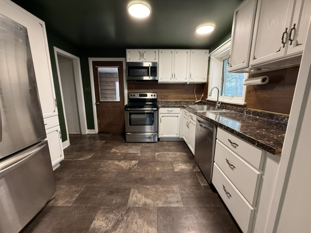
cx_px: 156
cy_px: 116
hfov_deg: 102.1
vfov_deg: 85.7
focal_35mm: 14
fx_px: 126
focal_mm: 2.22
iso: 320
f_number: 2.2
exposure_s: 1/60
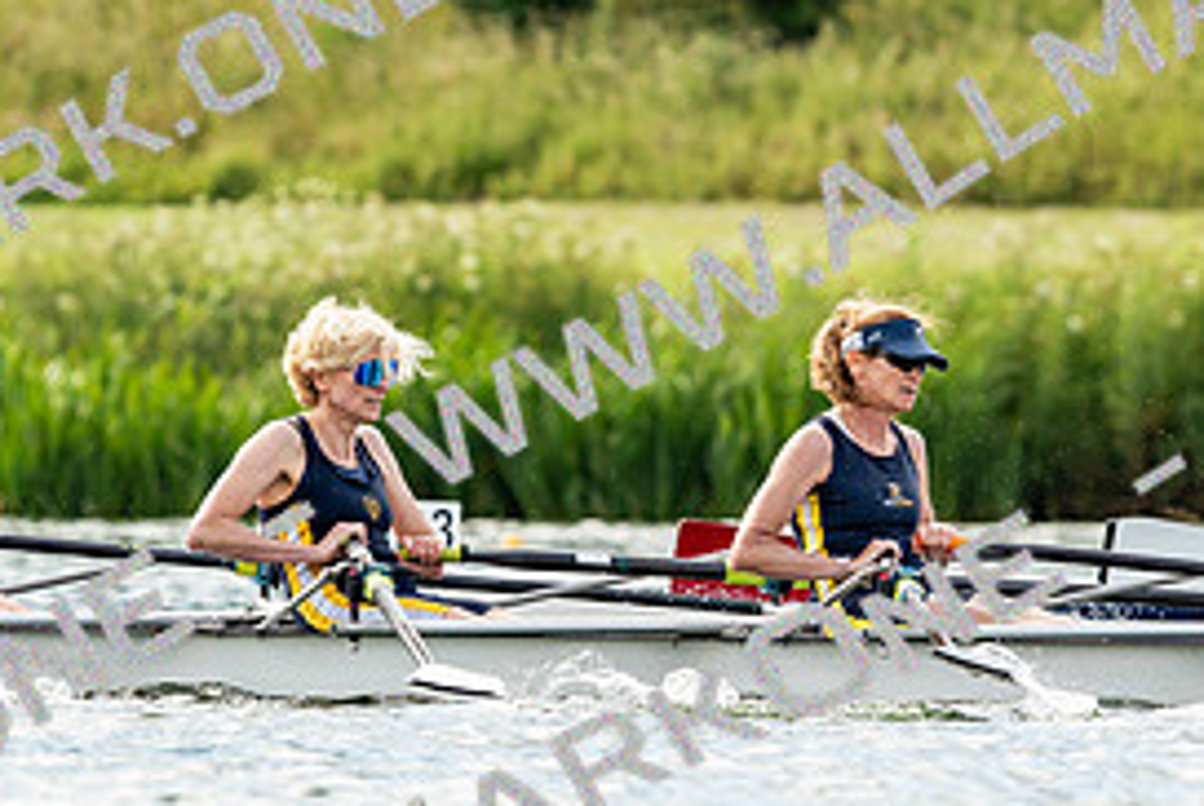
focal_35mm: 777
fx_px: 26014
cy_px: 498
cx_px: 934
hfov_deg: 2.7
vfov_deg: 1.8
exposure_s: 1/2000
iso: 500
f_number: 6.3
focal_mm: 365
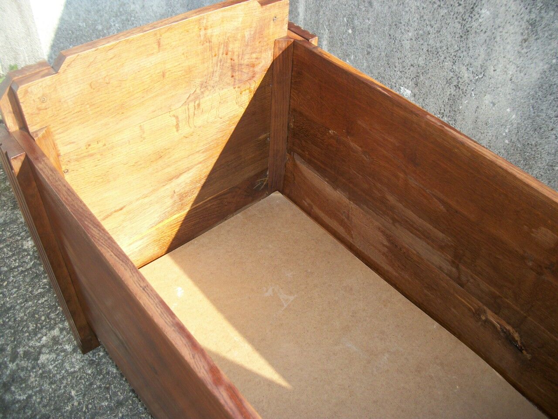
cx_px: 279
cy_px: 210
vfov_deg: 44.2
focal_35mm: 32
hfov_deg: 56.8
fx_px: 516
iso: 80
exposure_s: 1/320
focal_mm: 5.7
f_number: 2.9
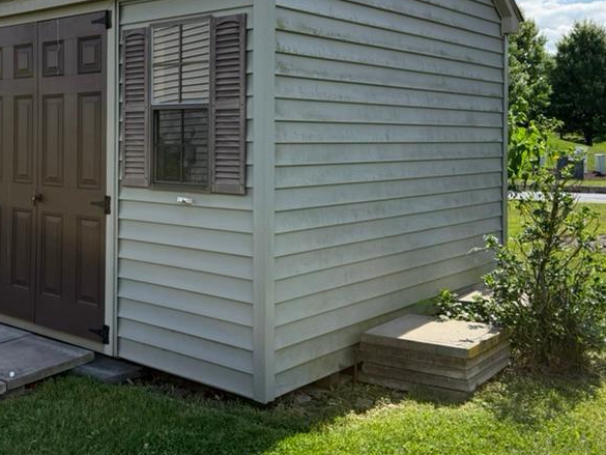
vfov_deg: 33.9
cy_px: 135
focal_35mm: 42
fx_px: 735
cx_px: 185
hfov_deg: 43.9
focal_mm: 6.76
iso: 100
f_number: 1.78
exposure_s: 1/3584
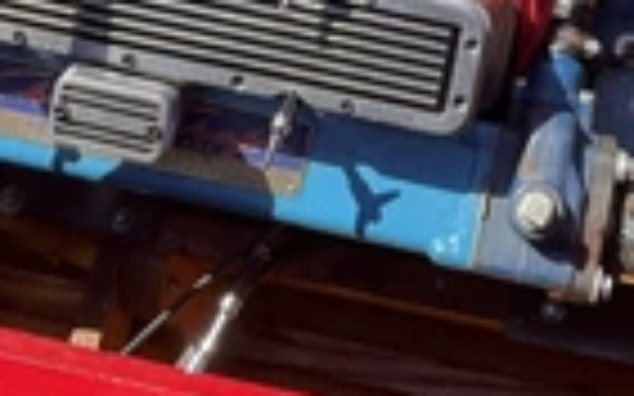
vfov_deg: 14.2
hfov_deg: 23.5
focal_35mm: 87
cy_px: -158
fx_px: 1503
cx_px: 508
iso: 25
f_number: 1.8
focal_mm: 3
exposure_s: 1/593
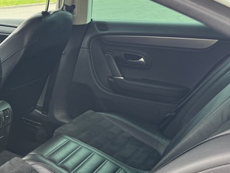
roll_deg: -1.2
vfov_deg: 29.3
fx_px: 325
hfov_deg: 35.4
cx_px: 3
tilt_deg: -24.1
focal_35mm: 49
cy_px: 127
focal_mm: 6.76
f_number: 1.78
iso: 64
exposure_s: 1/260
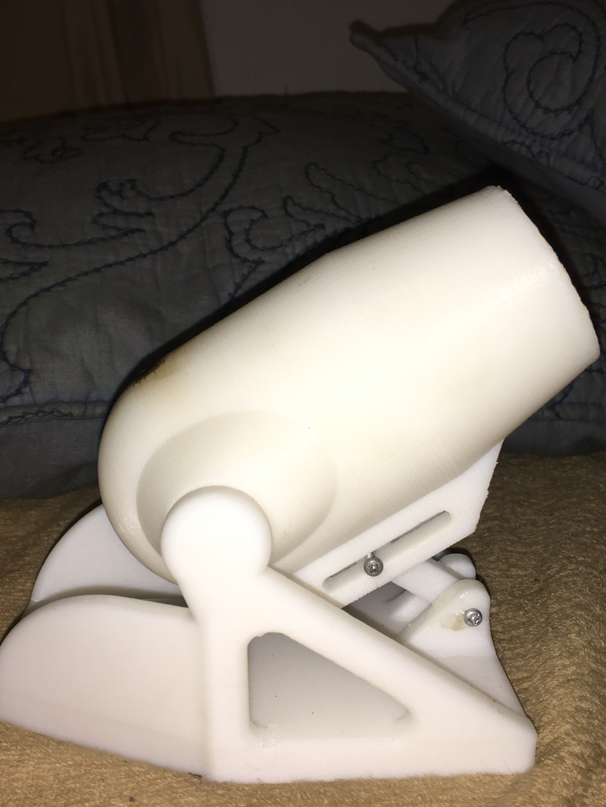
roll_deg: +1.1
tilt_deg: -15.3
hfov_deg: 36.8
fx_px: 910
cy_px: 401
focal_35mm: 39
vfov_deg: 47.9
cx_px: 278
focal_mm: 4.15
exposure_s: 1/82
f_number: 2.2
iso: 25
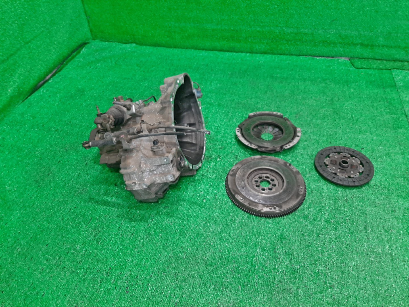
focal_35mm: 26
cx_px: 204
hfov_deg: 67.3
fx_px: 307
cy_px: 154
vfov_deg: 53.1
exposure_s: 1/50
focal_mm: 3.93
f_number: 1.7
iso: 115
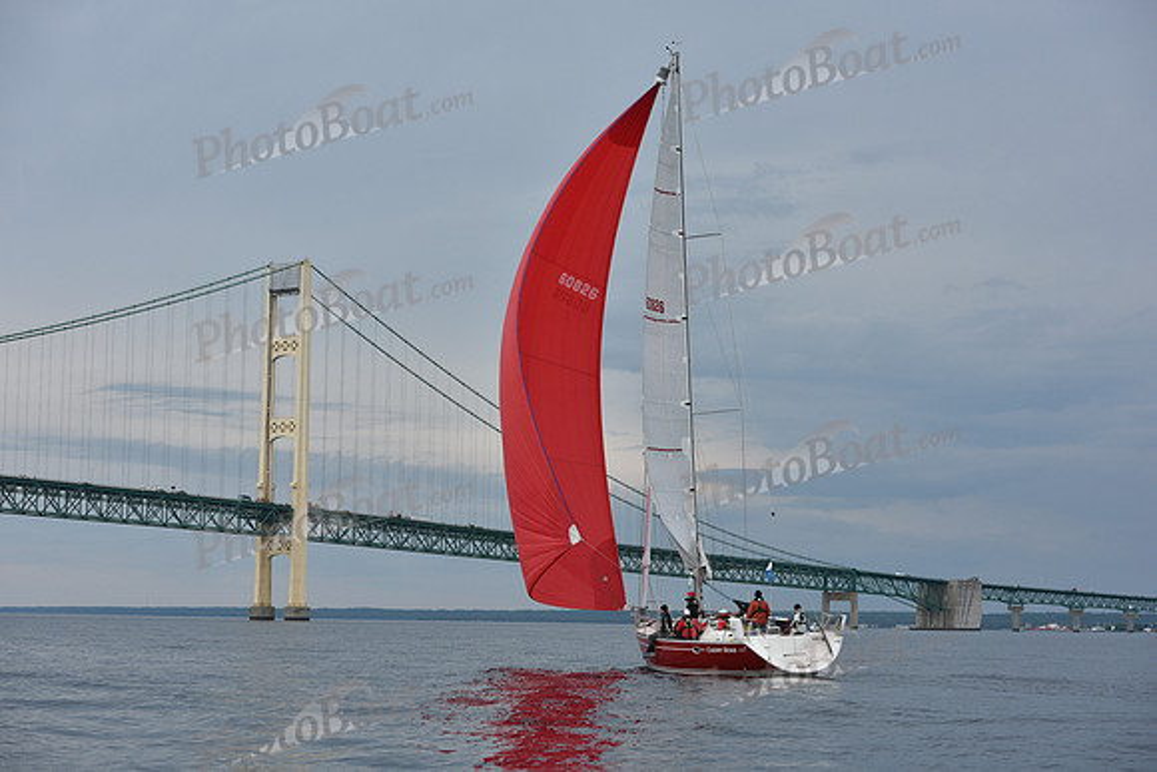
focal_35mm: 102
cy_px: 386
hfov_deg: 20.0
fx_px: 3279
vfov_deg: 13.4
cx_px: 578
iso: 250
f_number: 6.3
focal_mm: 102
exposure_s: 1/800
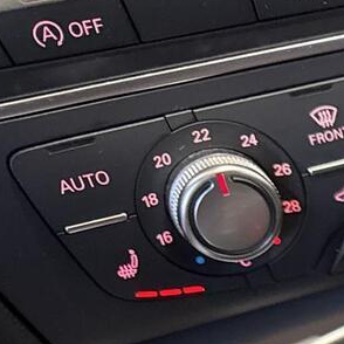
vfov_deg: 14.8
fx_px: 1169
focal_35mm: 104
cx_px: 807
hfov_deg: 13.0
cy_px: 596
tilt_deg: -45.1
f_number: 1.78
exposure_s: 1/50
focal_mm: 6.76
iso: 320
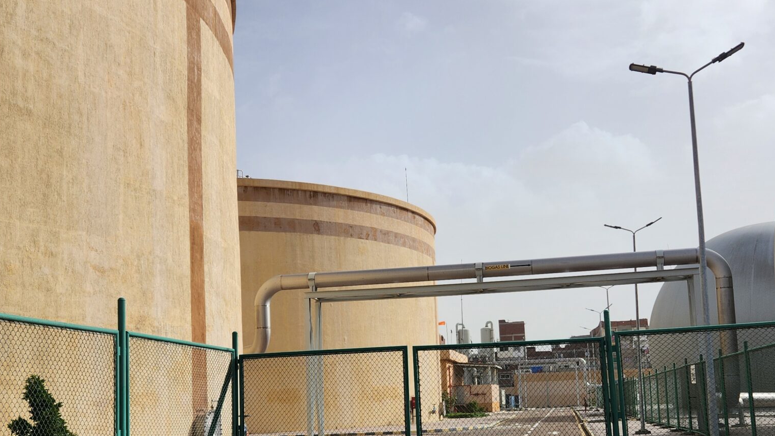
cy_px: 331
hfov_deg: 48.3
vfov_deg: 27.9
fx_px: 863
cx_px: 423
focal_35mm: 42
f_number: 1.8
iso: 20
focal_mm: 5.4
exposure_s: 1/2897
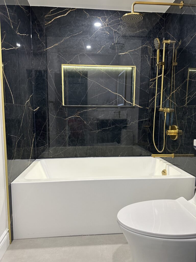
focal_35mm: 24
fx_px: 181
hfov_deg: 56.8
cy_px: 131
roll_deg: -0.9
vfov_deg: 71.6
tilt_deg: -7.1
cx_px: 98
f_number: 1.78
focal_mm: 6.86
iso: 250
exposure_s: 1/60
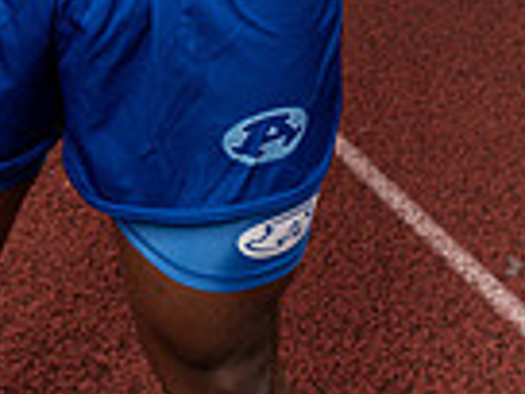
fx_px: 1350
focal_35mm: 89
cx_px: 201
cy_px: -460
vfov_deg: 13.5
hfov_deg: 22.0
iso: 100
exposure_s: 1/200
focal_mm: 28
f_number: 8
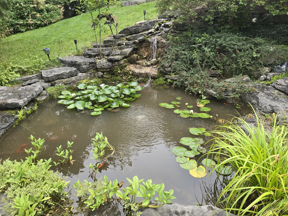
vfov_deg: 58.9
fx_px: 191
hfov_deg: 73.9
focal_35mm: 23
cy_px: 108
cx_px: 144
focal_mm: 6.3
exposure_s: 1/180
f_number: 1.7
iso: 50
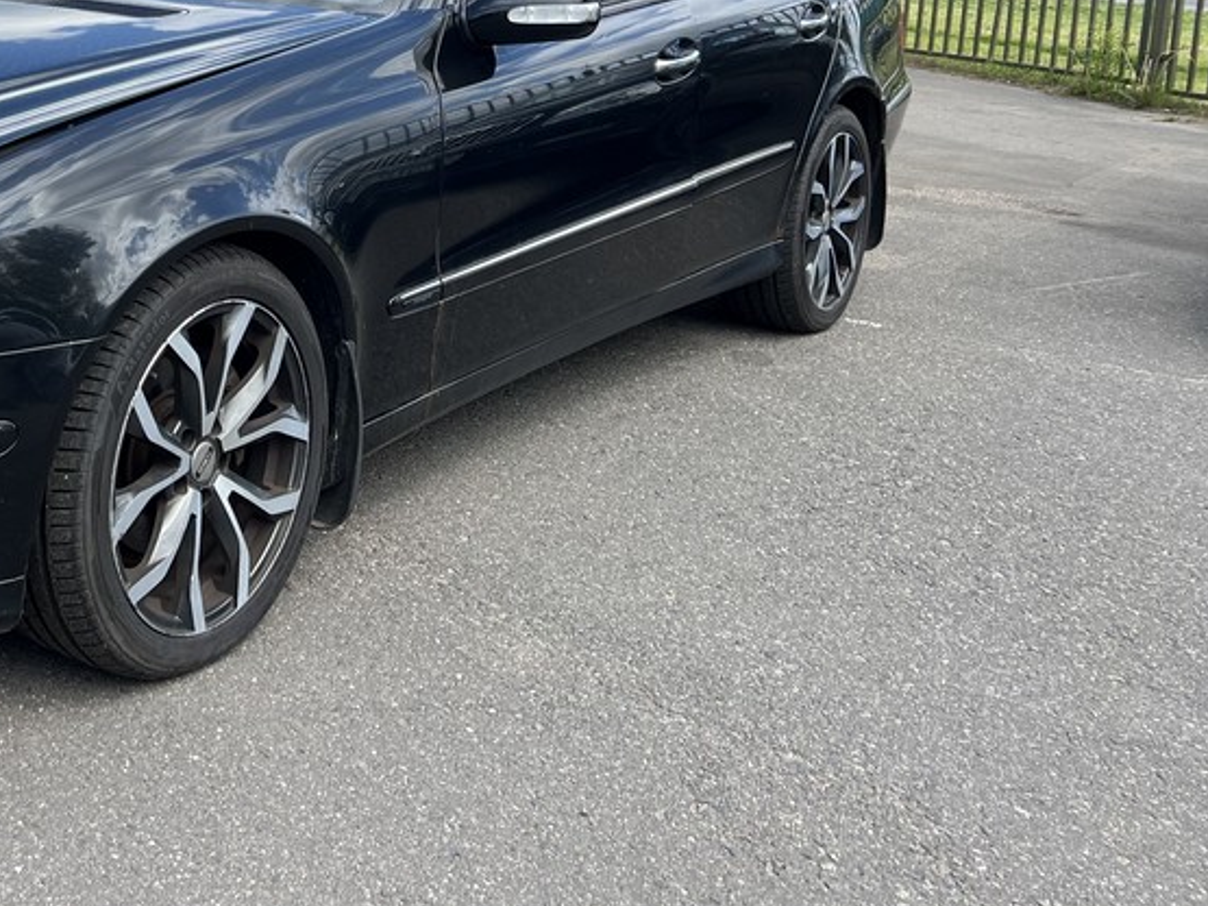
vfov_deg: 29.1
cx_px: 133
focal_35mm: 48
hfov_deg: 37.2
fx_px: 1675
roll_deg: -3.8
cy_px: 102
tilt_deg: -6.3
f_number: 1.5
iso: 50
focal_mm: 5.7
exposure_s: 1/1511
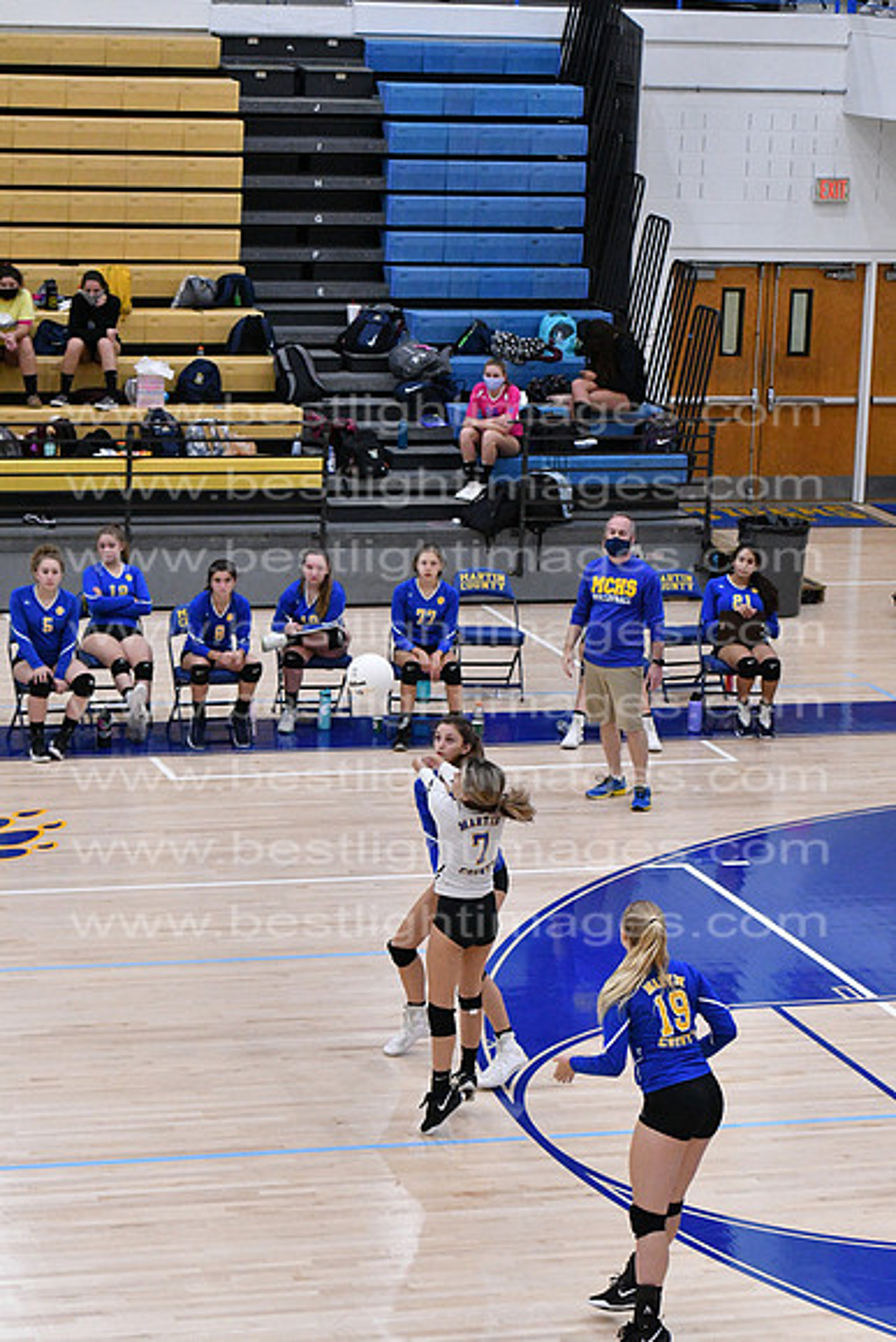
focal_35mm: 105
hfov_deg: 13.0
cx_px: 448
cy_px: 671
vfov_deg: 19.5
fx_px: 3917
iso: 6400
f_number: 3.2
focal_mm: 70
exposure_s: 1/1250
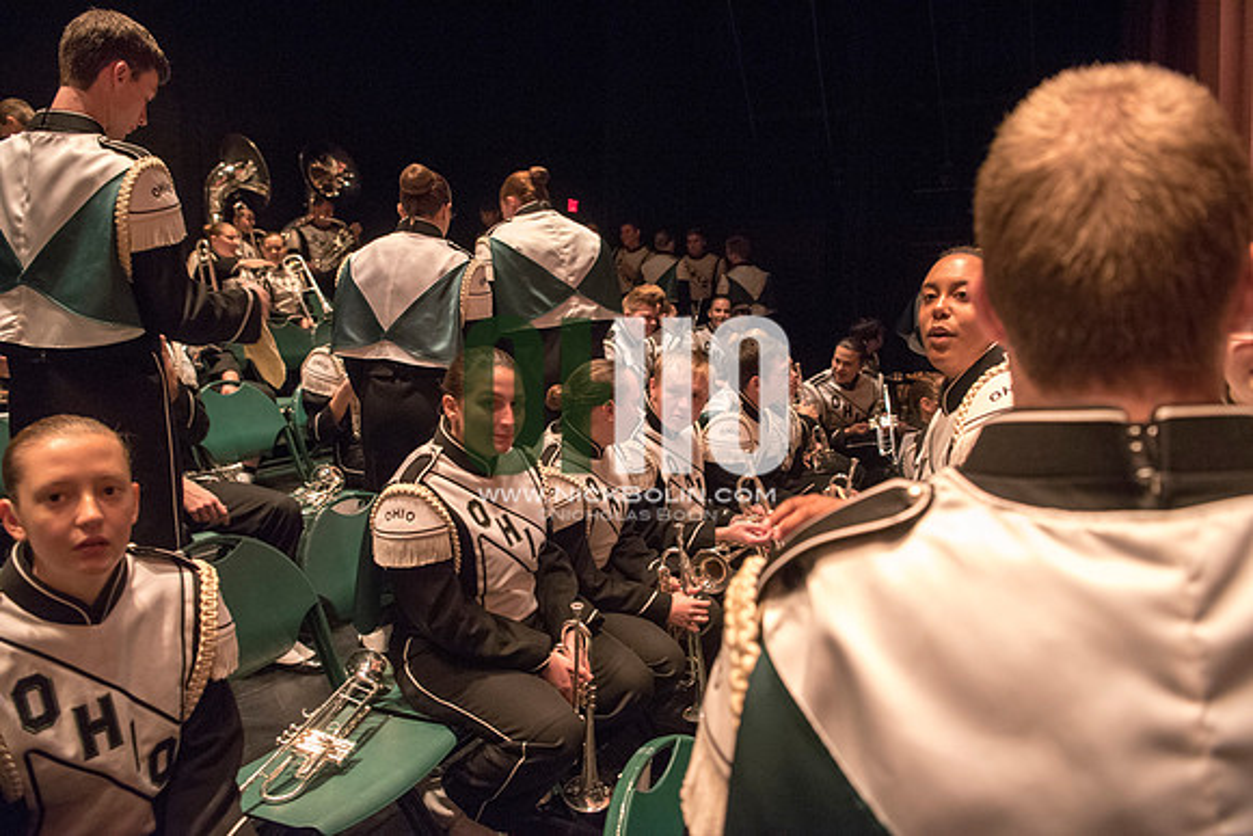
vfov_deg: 53.2
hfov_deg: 73.7
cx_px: 626
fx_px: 835
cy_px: 418
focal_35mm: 24
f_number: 3.5
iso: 4000
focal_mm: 24
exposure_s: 1/60
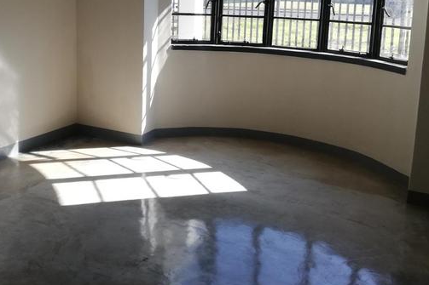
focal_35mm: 43
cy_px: 60
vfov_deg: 30.5
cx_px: 161
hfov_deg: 45.1
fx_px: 512
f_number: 2.2
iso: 50
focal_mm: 3.81
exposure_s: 1/197
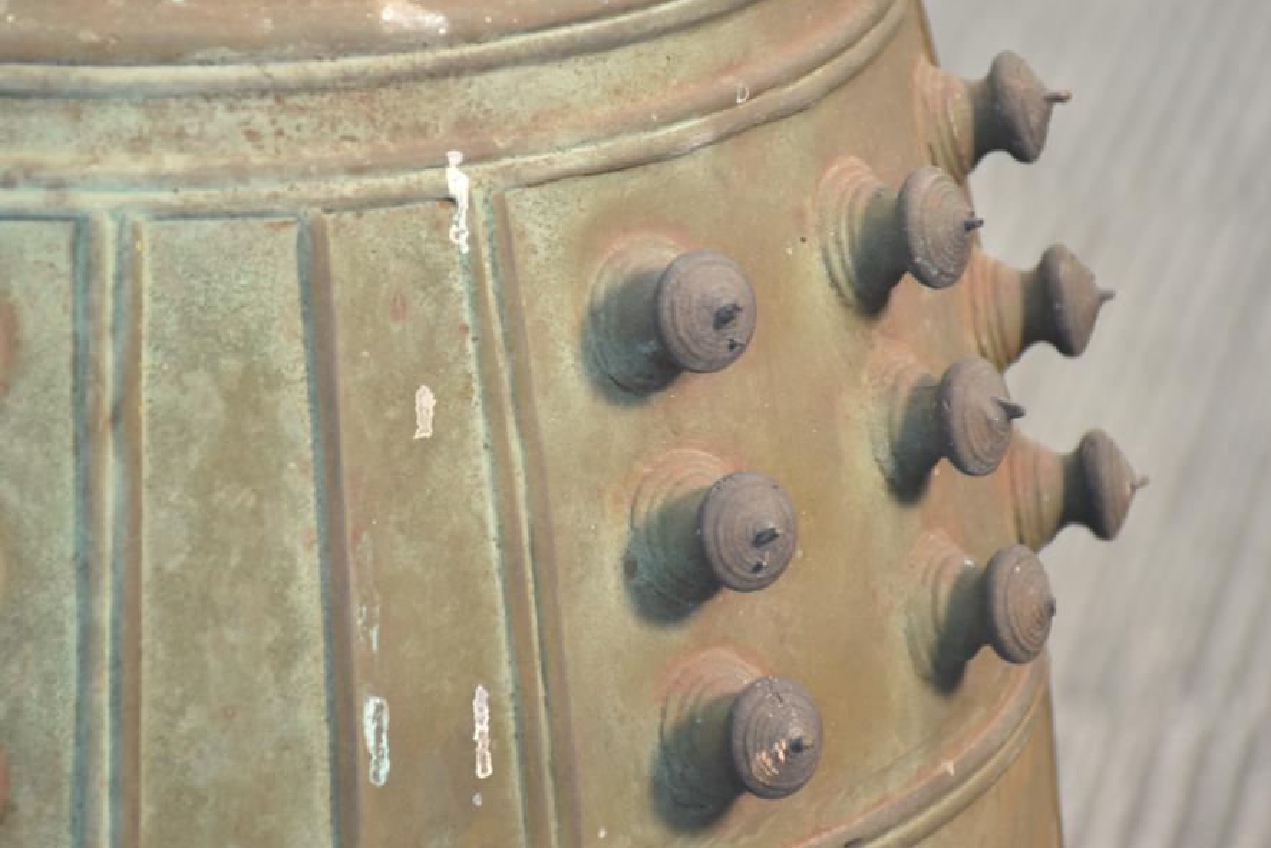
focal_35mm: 257
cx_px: 594
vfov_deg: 5.3
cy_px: 365
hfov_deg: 8.0
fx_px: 9074
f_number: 5.6
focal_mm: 140
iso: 400
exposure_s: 1/13
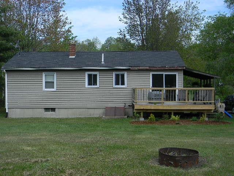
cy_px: 88
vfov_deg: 30.9
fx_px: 318
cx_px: 117
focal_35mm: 47
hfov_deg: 40.4
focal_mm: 8.6
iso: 80
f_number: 3.9
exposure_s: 1/504
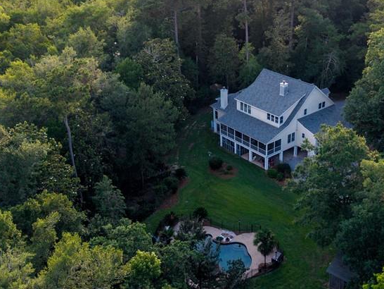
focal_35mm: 45
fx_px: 499
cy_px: 132
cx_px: 250
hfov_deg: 41.6
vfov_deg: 32.2
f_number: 1.8
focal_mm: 8.67
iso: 280
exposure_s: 1/640
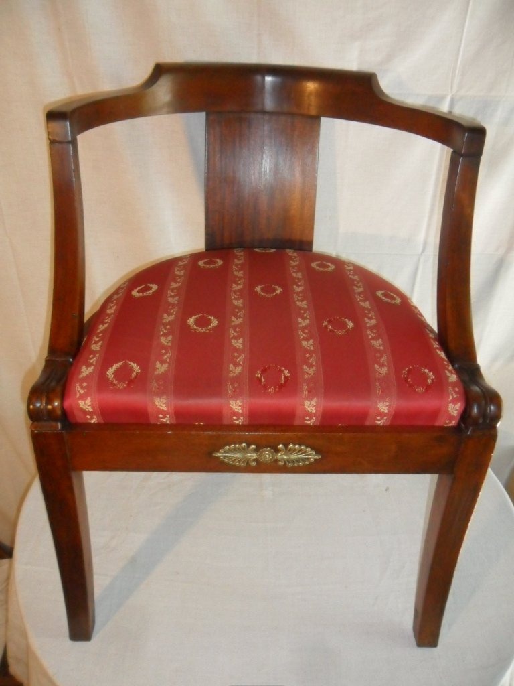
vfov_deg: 65.3
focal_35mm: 27
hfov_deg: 51.4
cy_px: 343
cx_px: 257
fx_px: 535
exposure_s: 1/45
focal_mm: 4.9
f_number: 3.5
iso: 400
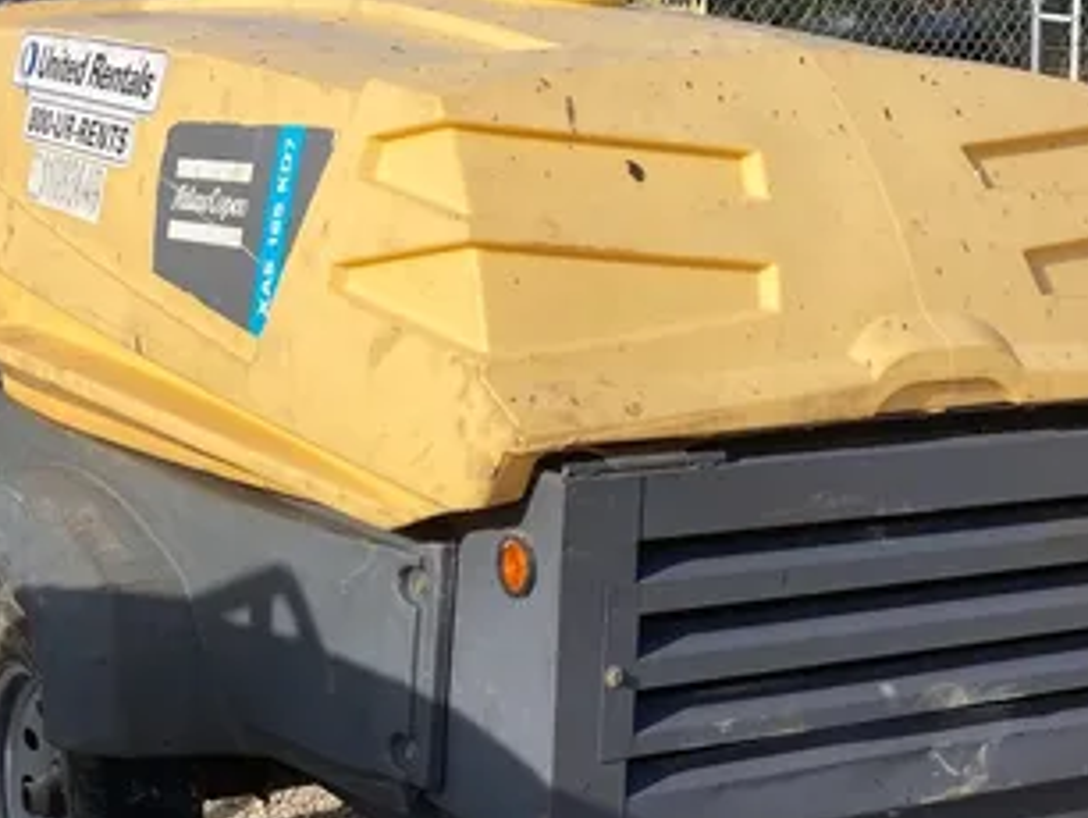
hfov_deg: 28.8
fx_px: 2107
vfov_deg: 21.2
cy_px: 830
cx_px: 388
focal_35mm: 67
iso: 20
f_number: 1.8
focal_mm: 3.99
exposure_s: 1/1946
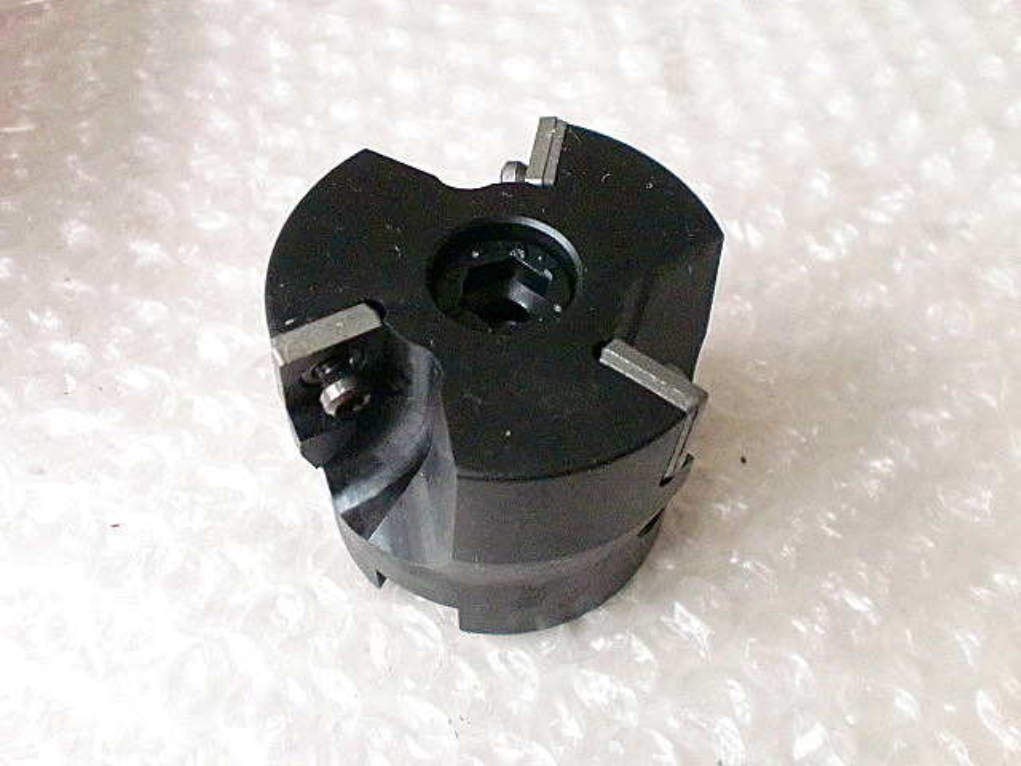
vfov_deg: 40.7
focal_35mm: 35
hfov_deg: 52.6
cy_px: 383
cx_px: 510
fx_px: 1032
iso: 1250
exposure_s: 1/60
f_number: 3.1
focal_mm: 6.3
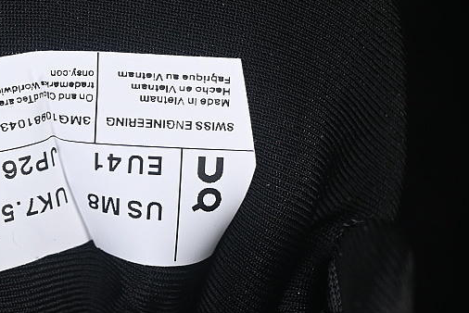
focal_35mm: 160
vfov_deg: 8.6
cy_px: 191
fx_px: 2086
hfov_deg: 12.8
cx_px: 86
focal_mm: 50
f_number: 8
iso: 160
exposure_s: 1/80
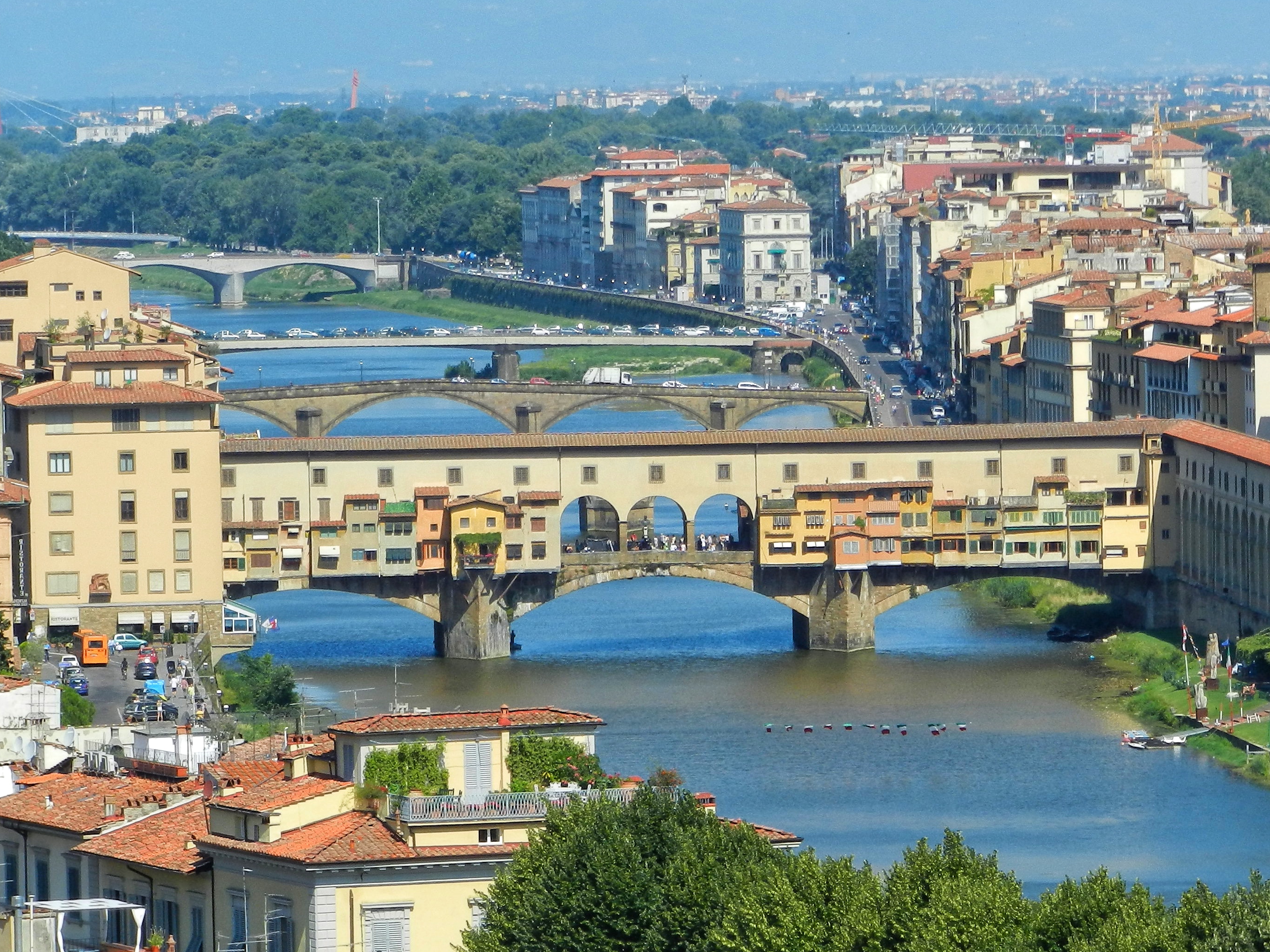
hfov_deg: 7.2
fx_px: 10126
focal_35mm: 276
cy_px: 461
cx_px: 691
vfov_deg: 5.4
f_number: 5.3
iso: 160
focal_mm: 34
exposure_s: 1/800
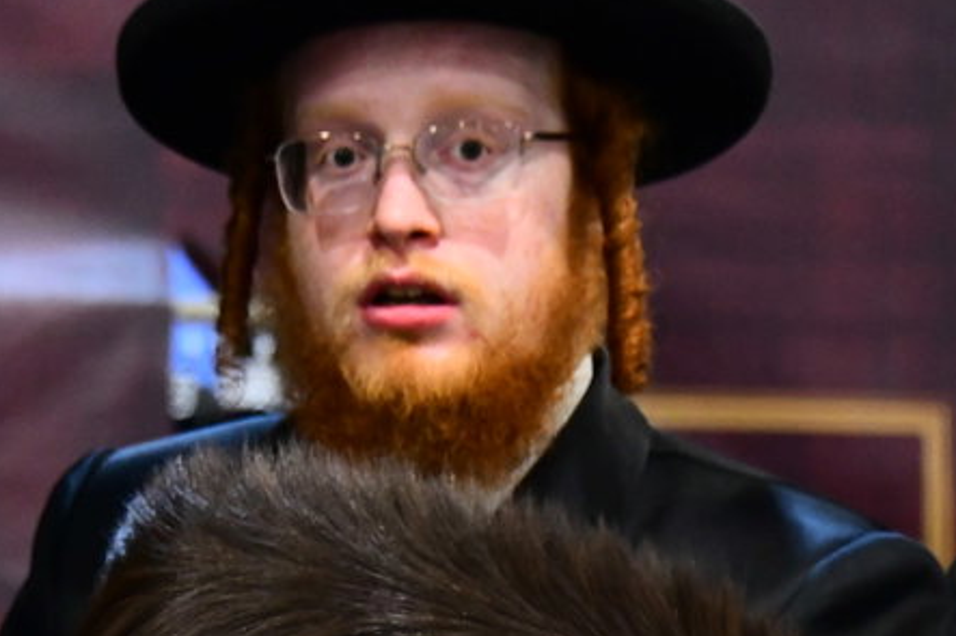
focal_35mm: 427
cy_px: 997
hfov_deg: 4.8
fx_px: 11334
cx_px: 358
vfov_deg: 3.2
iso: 4000
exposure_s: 1/160
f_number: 5.6
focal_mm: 135
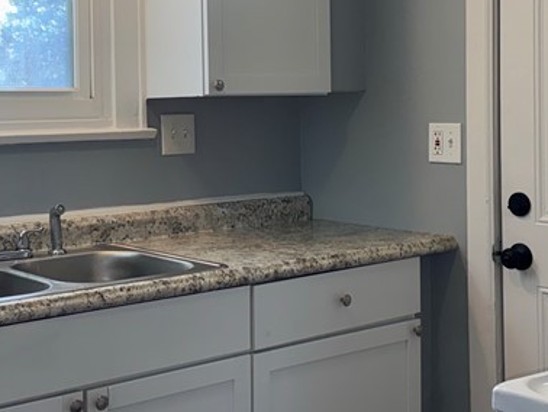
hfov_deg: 29.8
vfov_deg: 22.5
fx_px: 1030
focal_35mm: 65
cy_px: 123
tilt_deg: -1.2
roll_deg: +1.5
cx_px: 241
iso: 64
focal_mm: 6.76
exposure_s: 1/146
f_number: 1.78
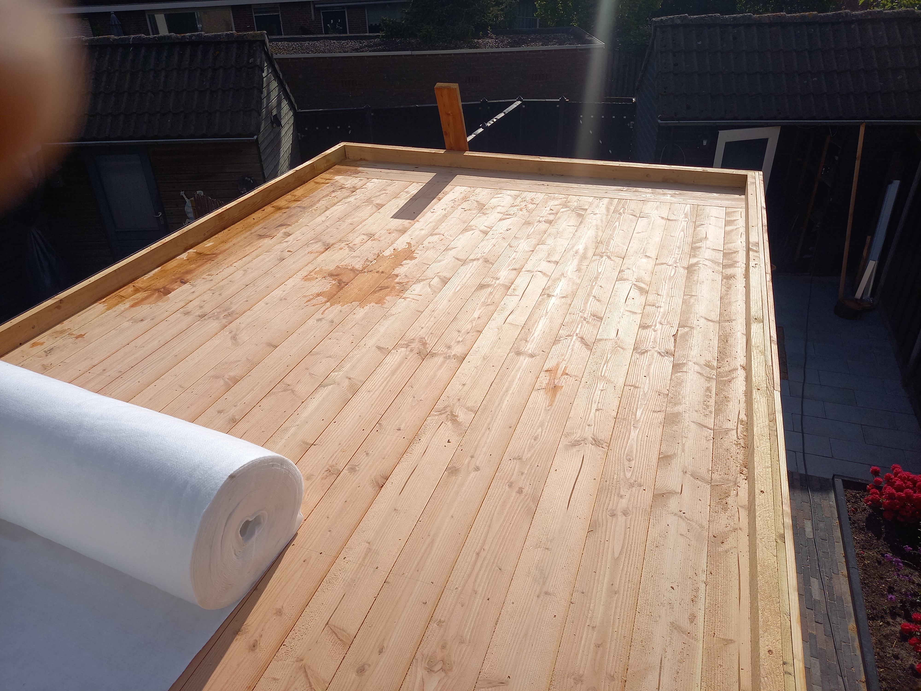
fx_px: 665
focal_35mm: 25
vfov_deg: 54.9
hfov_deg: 69.4
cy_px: 346
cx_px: 460
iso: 50
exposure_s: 1/2283
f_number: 1.8
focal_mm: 4.65
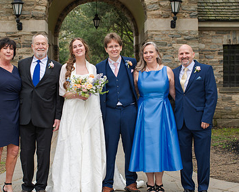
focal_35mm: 67
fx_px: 474
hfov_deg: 28.2
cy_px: 105
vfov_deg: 22.8
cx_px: 102
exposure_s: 1/320
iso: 140
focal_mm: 35
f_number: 3.2
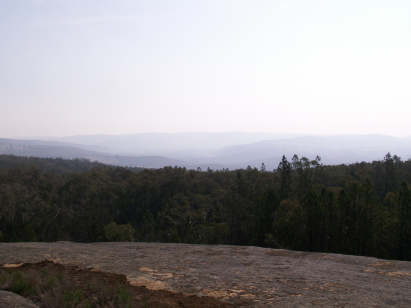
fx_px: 416
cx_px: 206
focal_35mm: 35
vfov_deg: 40.7
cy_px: 154
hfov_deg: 52.6
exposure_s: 1/320
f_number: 8
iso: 50
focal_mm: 5.86
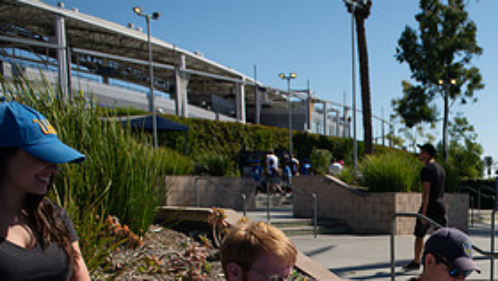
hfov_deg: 36.2
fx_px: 687
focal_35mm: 52
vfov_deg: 21.7
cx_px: 487
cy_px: 319
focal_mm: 24
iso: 200
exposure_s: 1/4000
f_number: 4
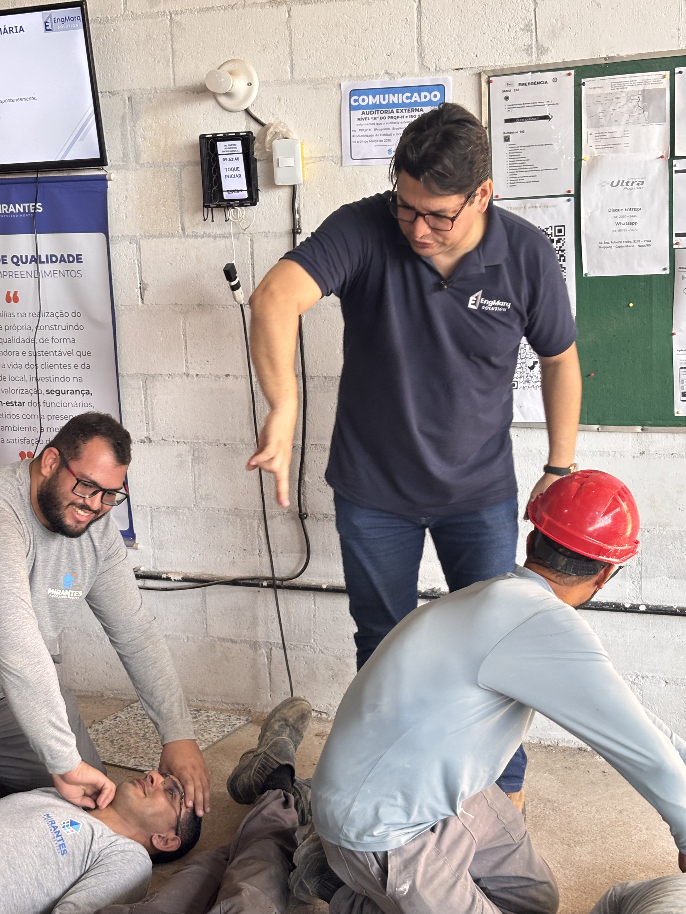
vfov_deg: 36.8
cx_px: 343
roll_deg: +3.1
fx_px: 1374
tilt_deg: -11.3
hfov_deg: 28.0
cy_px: 457
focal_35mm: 52
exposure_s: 1/60
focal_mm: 5.96
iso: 100
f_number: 1.6
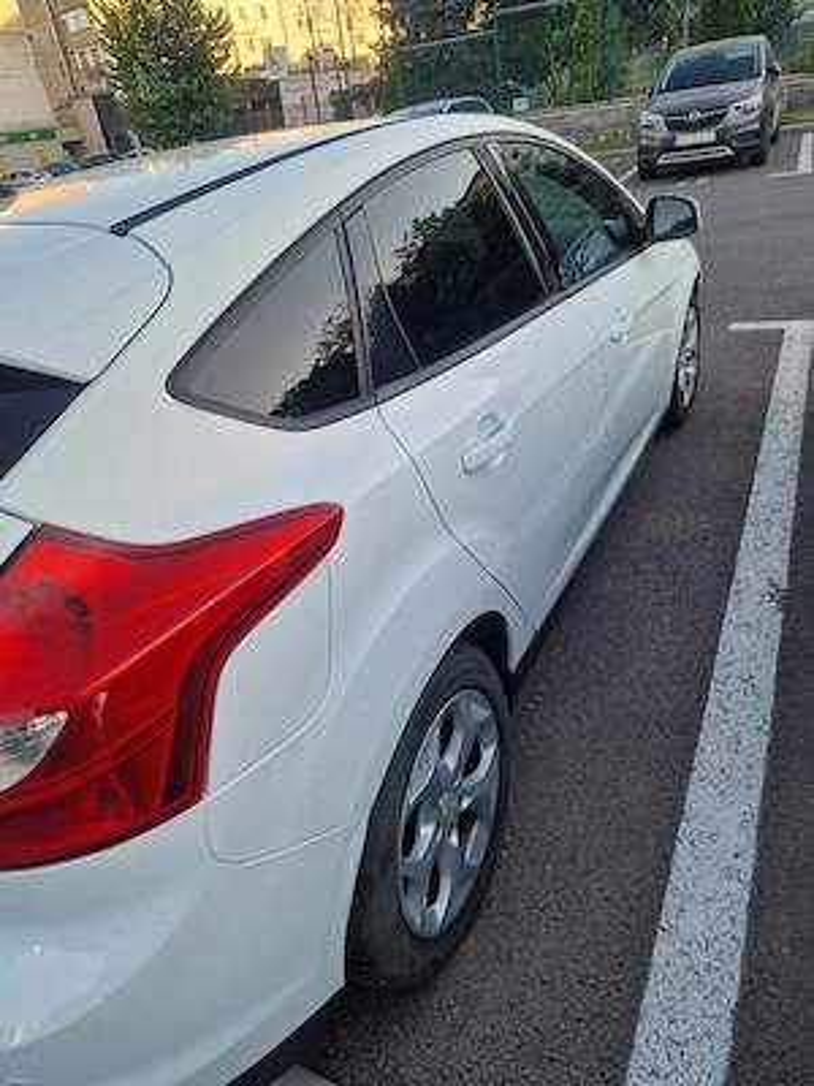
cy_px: 543
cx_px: 407
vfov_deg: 73.9
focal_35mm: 23
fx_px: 721
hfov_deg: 58.9
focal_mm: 6.4
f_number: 1.8
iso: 50
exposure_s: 1/182
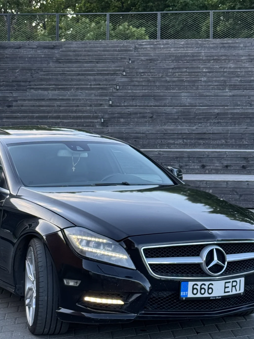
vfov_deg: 21.8
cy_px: 150
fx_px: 880
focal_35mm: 90
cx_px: 83
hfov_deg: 16.4
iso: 64
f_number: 1.78
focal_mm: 6.76
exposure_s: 1/140
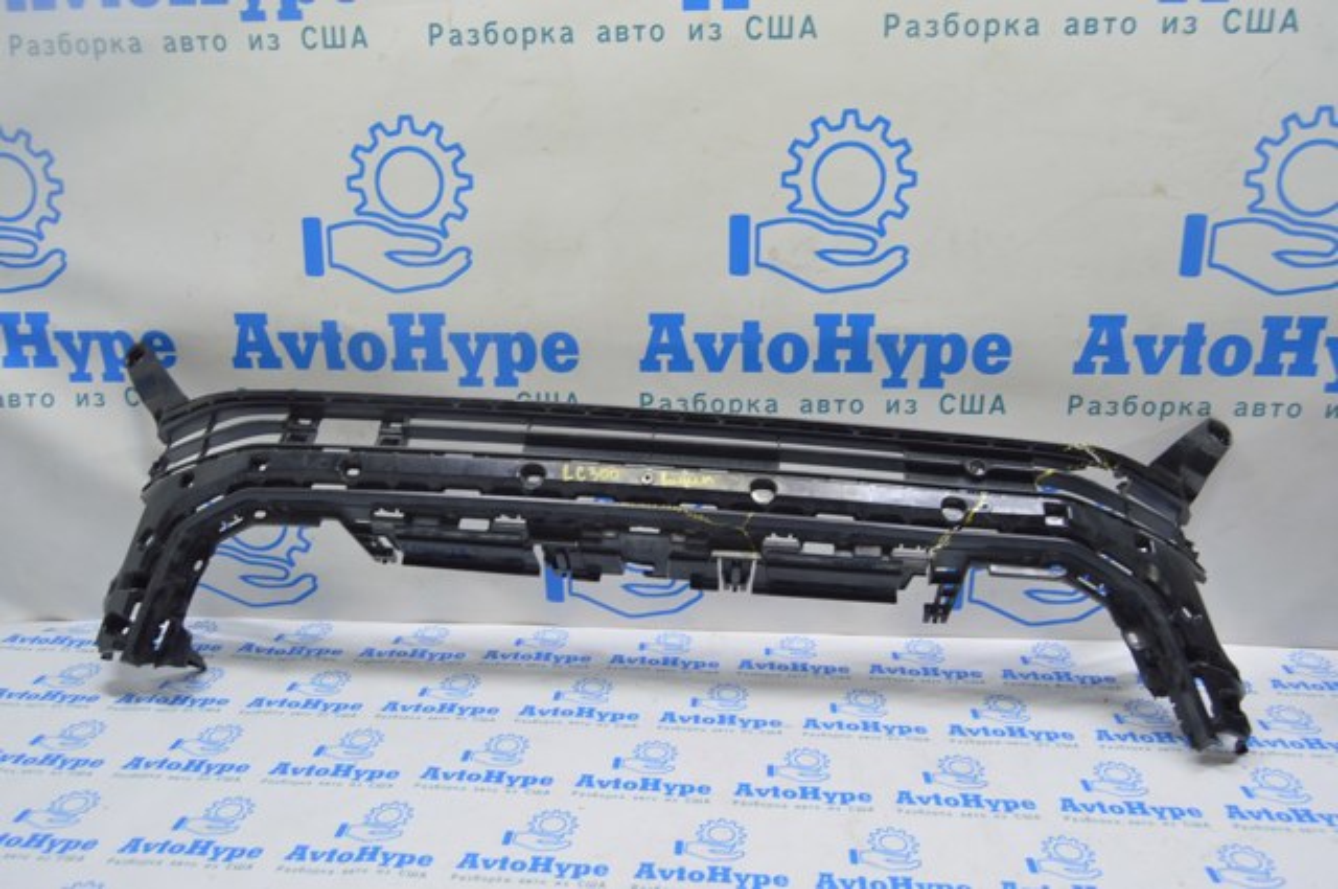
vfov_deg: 45.6
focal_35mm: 28
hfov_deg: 64.6
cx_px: 669
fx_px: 1058
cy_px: 444
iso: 400
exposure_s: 1/20
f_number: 5.6
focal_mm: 19
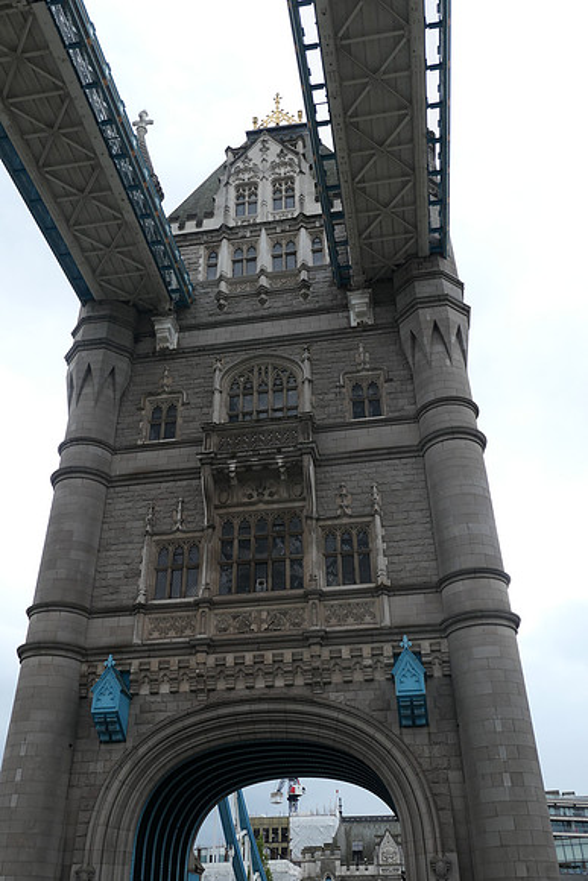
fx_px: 735
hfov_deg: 43.6
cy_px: 440
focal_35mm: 30
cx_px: 294
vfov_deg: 61.9
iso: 200
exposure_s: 1/800
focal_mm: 10.9
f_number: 3.5
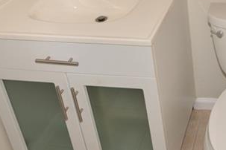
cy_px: -32
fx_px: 339
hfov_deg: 33.3
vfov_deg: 22.9
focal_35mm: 54
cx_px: 234
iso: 800
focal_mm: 16
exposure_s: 1/60
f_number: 4
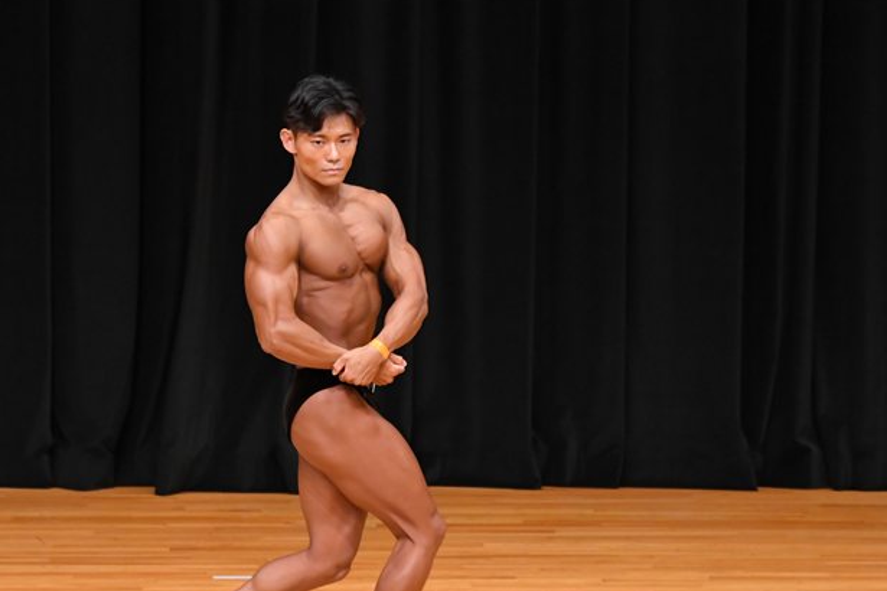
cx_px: 361
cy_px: 362
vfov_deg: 3.8
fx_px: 8845
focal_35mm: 359
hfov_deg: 5.7
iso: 4000
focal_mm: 190
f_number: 5.6
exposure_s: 1/400
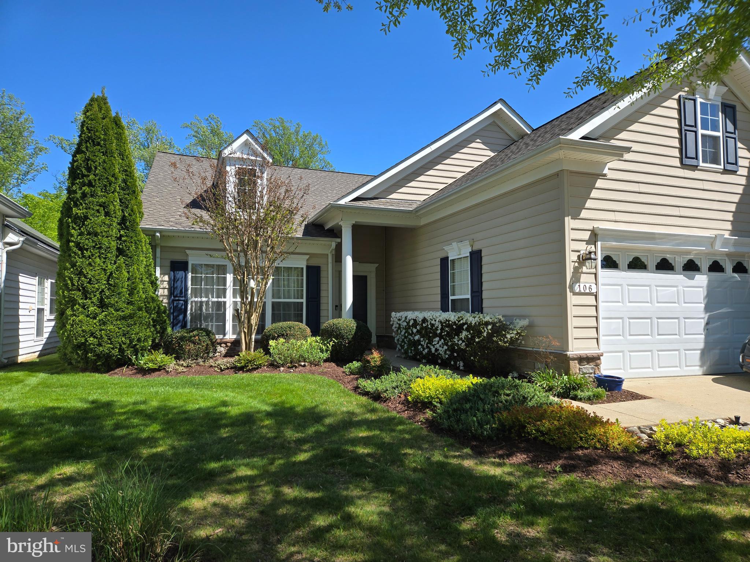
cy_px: 281
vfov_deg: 58.9
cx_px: 375
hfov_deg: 73.9
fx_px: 498
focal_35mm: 23
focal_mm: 5.4
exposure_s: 1/1245
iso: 25
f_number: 1.8
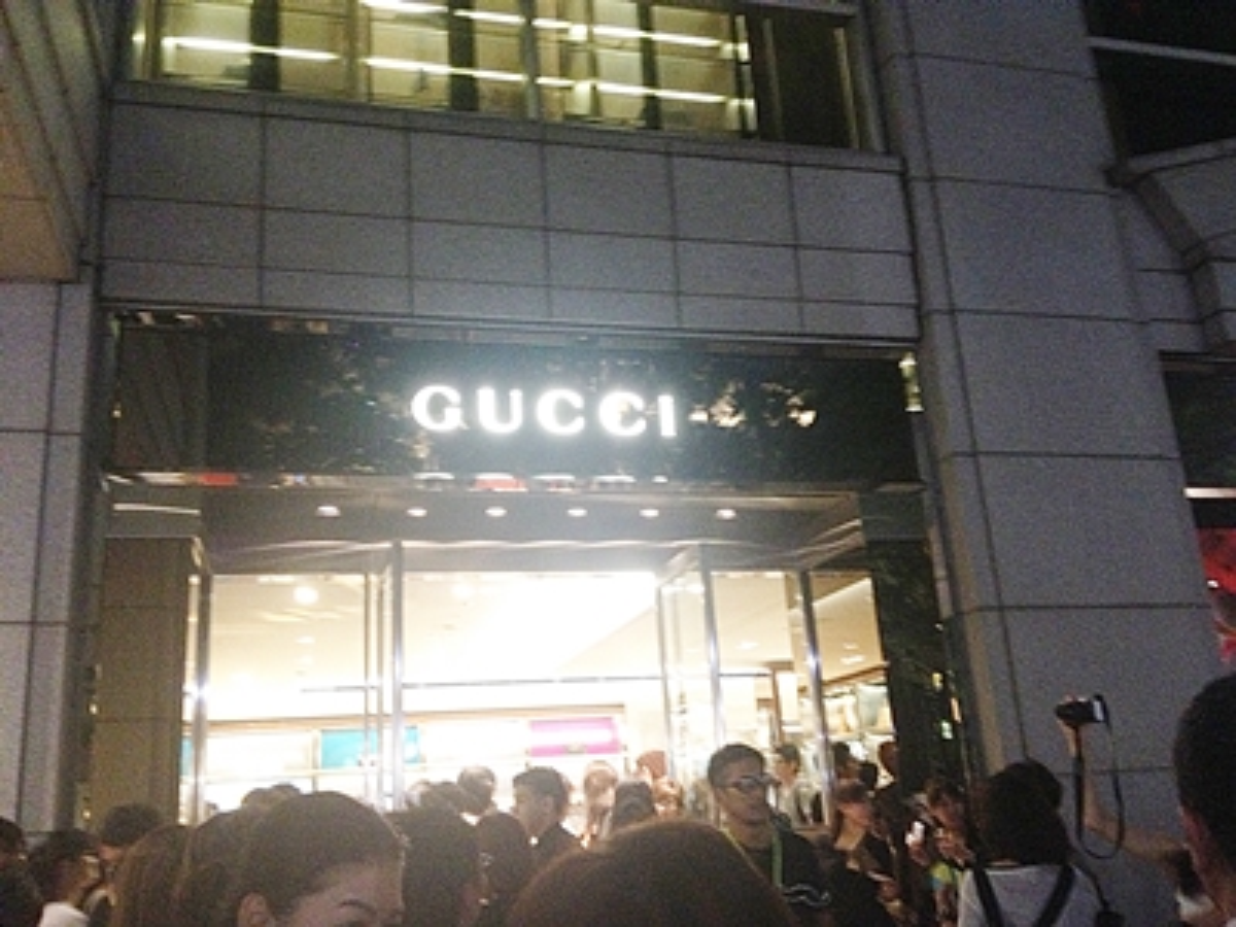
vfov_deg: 40.7
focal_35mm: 35
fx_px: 1250
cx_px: 618
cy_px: 464
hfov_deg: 52.6
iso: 400
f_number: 2.4
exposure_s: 1/17
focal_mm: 4.28
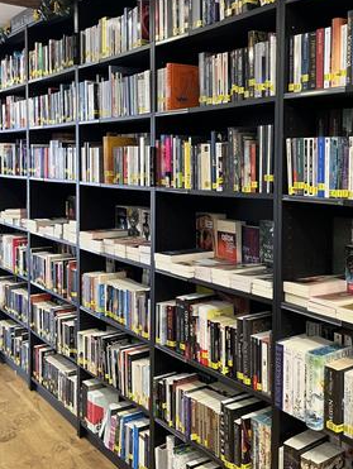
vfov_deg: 44.5
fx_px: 570
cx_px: 234
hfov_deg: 34.1
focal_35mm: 42
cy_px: 183
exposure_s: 1/50
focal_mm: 5.1
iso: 125
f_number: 1.6
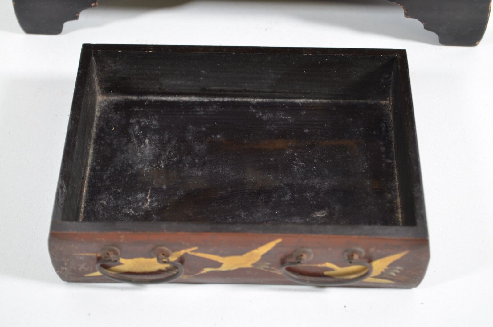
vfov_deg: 18.8
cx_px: 246
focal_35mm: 72
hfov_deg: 28.1
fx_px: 984
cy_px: 164
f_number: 5.6
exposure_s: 1/13
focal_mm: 48
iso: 100
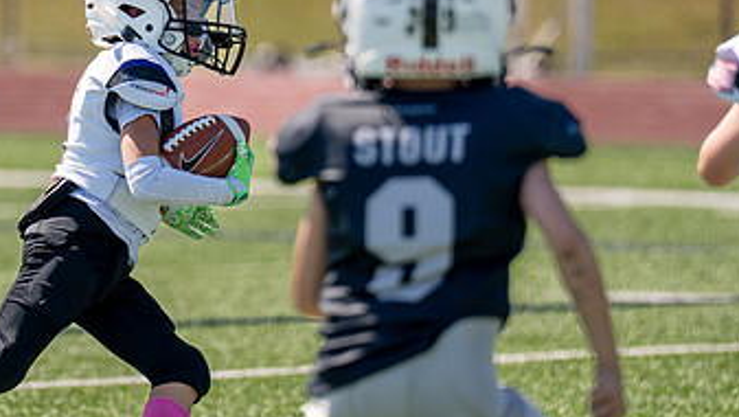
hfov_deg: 4.1
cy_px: 117
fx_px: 10352
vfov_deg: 2.3
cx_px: 57
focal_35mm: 528
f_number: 2.8
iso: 200
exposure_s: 1/3200
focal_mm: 200
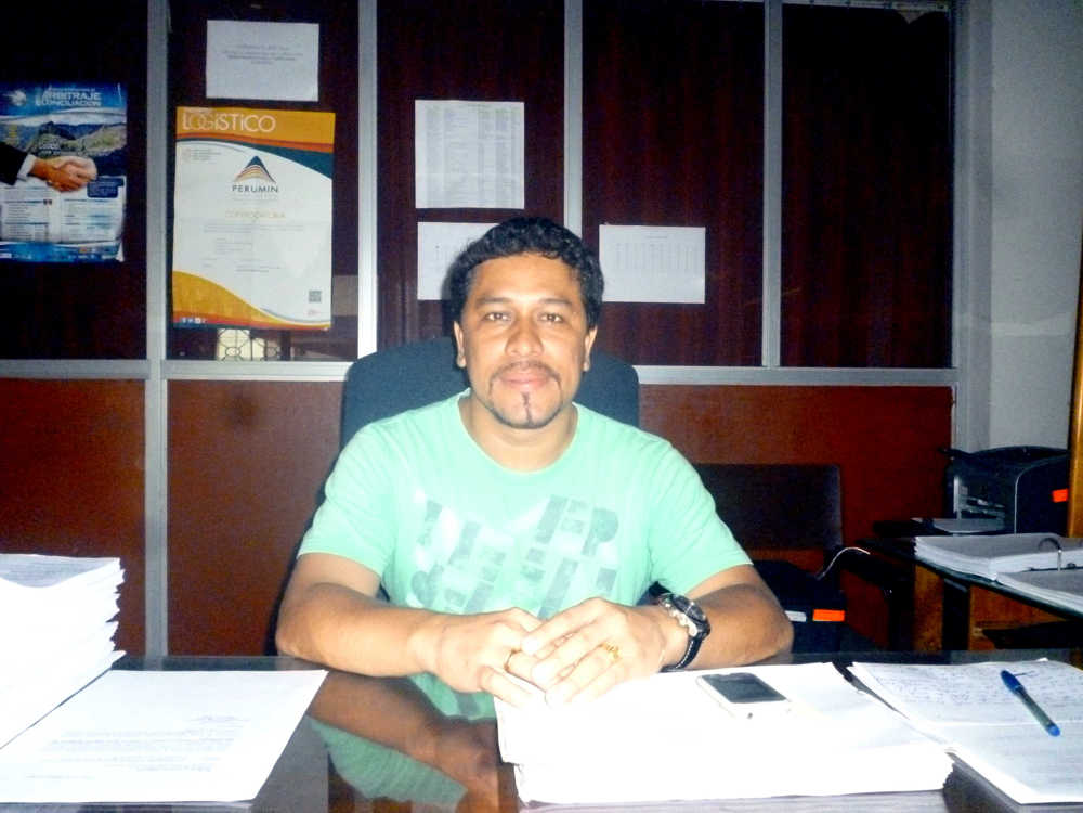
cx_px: 542
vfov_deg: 49.7
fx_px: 876
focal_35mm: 28
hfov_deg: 63.4
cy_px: 406
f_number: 3.1
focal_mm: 5
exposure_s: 1/60
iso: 800
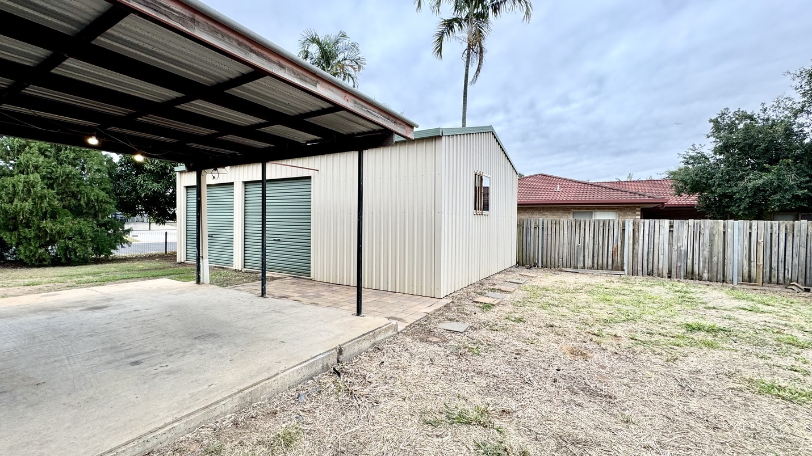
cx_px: 399
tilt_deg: -0.3
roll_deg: +0.0
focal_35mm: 16
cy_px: 224
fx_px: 344
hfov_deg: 99.4
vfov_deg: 67.1
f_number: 2.2
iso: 40
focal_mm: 2.22
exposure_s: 1/322
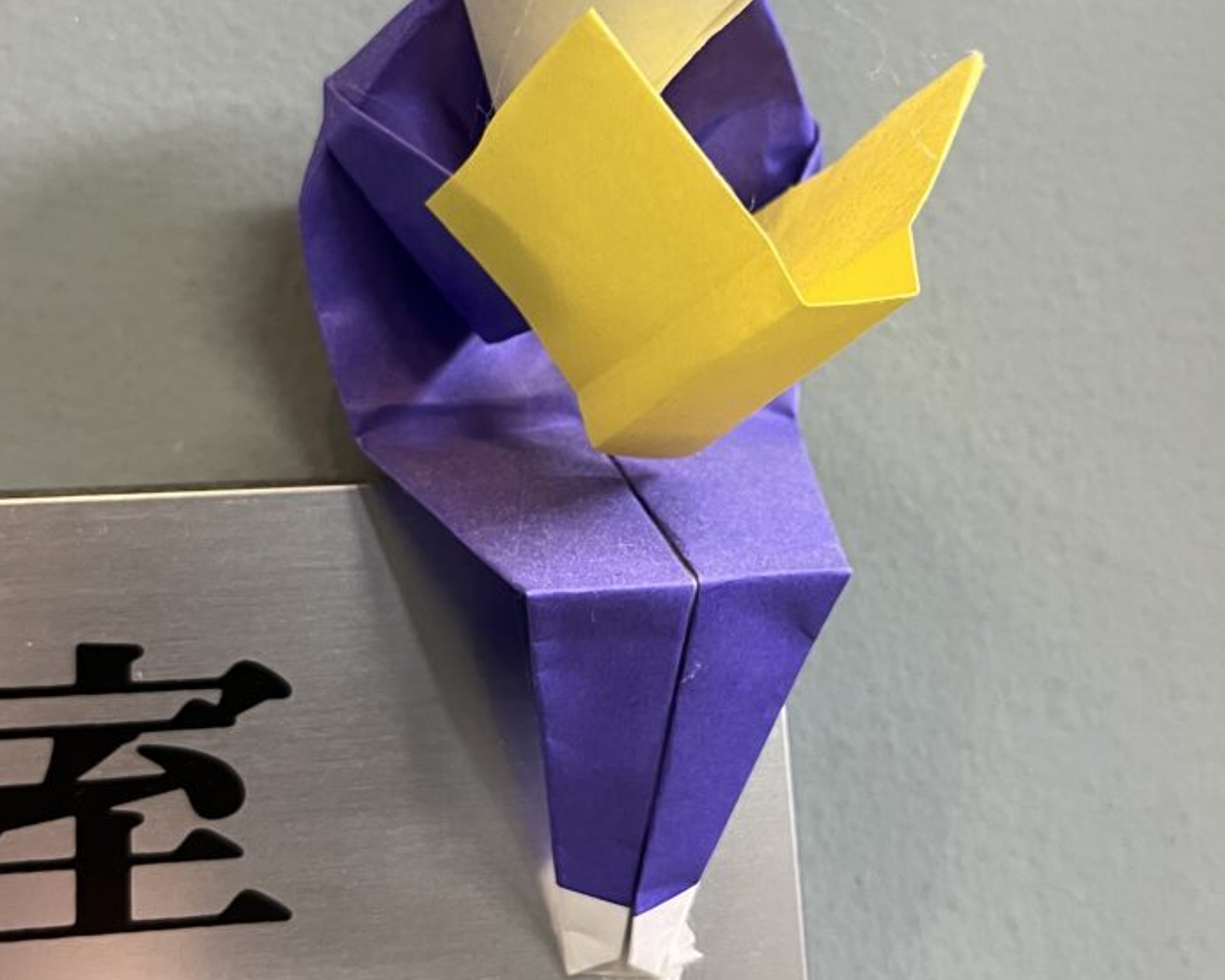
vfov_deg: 31.9
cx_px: 638
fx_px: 1704
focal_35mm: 47
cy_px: 338
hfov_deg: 39.5
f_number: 1.6
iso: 250
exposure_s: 1/60
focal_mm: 5.1
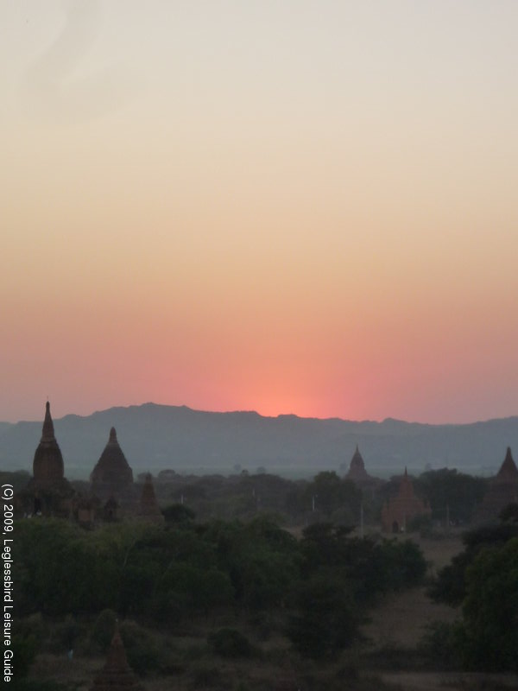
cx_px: 259
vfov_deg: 13.7
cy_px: 346
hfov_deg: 10.3
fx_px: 2873
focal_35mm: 144
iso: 160
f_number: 5.6
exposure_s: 1/100
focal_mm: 17.6
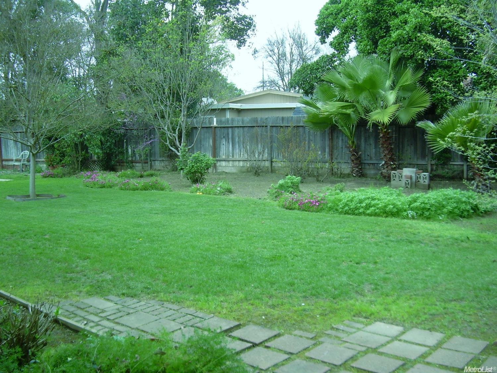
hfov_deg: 49.0
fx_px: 545
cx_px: 248
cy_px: 186
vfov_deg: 37.7
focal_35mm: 38
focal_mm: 6.3
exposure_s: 1/92.5
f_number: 2.8
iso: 50
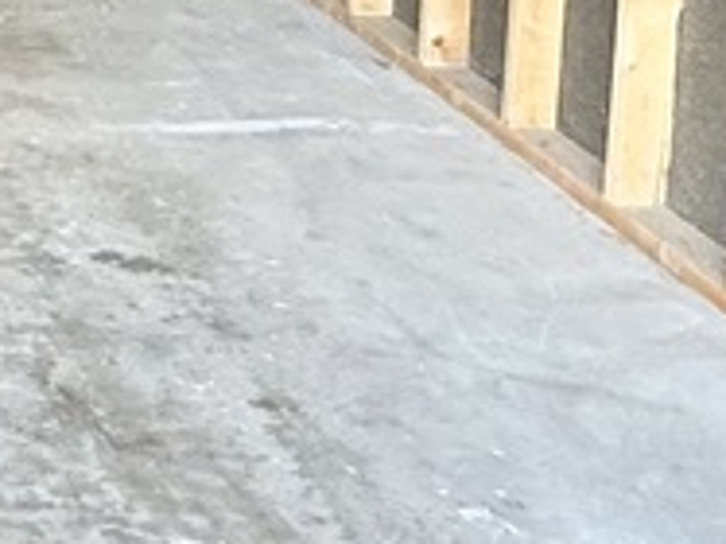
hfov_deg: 16.3
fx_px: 2264
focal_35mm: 108
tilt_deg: -8.6
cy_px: -229
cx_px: -439
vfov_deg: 13.1
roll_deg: -0.5
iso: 200
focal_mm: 2.22
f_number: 2.2
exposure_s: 1/120
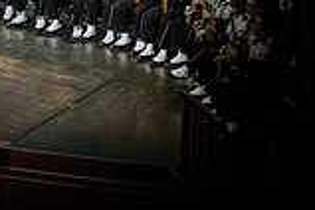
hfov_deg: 10.0
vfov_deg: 6.8
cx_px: -113
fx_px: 1750
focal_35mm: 200
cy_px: -126
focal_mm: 55
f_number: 2.8
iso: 3200
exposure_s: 1/500
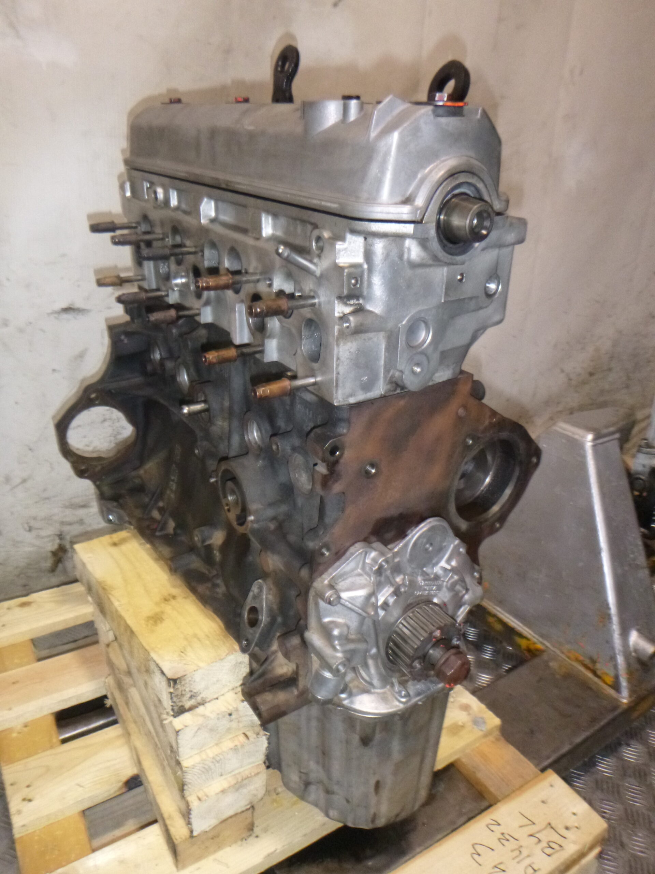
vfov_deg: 69.4
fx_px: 631
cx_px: 328
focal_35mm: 25
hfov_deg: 54.9
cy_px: 437
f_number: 3.9
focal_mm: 4.5
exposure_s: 1/60
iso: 400
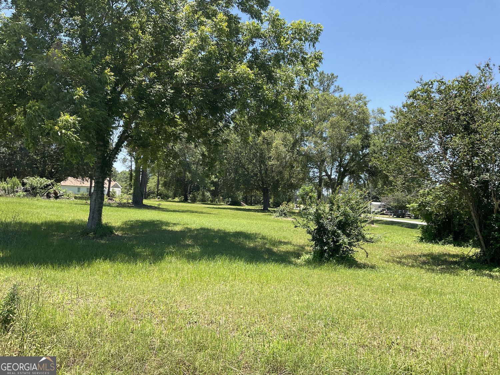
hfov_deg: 61.7
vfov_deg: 48.2
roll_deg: -1.4
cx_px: 250
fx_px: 419
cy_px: 188
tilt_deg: +1.4
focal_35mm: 29
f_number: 1.8
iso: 16
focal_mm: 3
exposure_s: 1/842
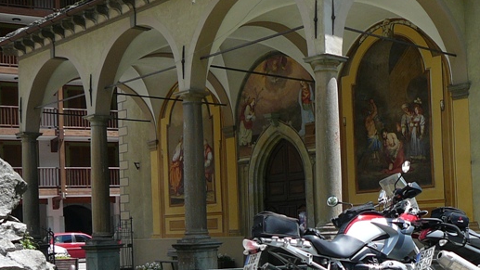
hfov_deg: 34.7
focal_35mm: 59
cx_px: 361
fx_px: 751
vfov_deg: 20.1
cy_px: 224
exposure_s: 1/640
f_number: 2.8
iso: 80
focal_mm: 5.2
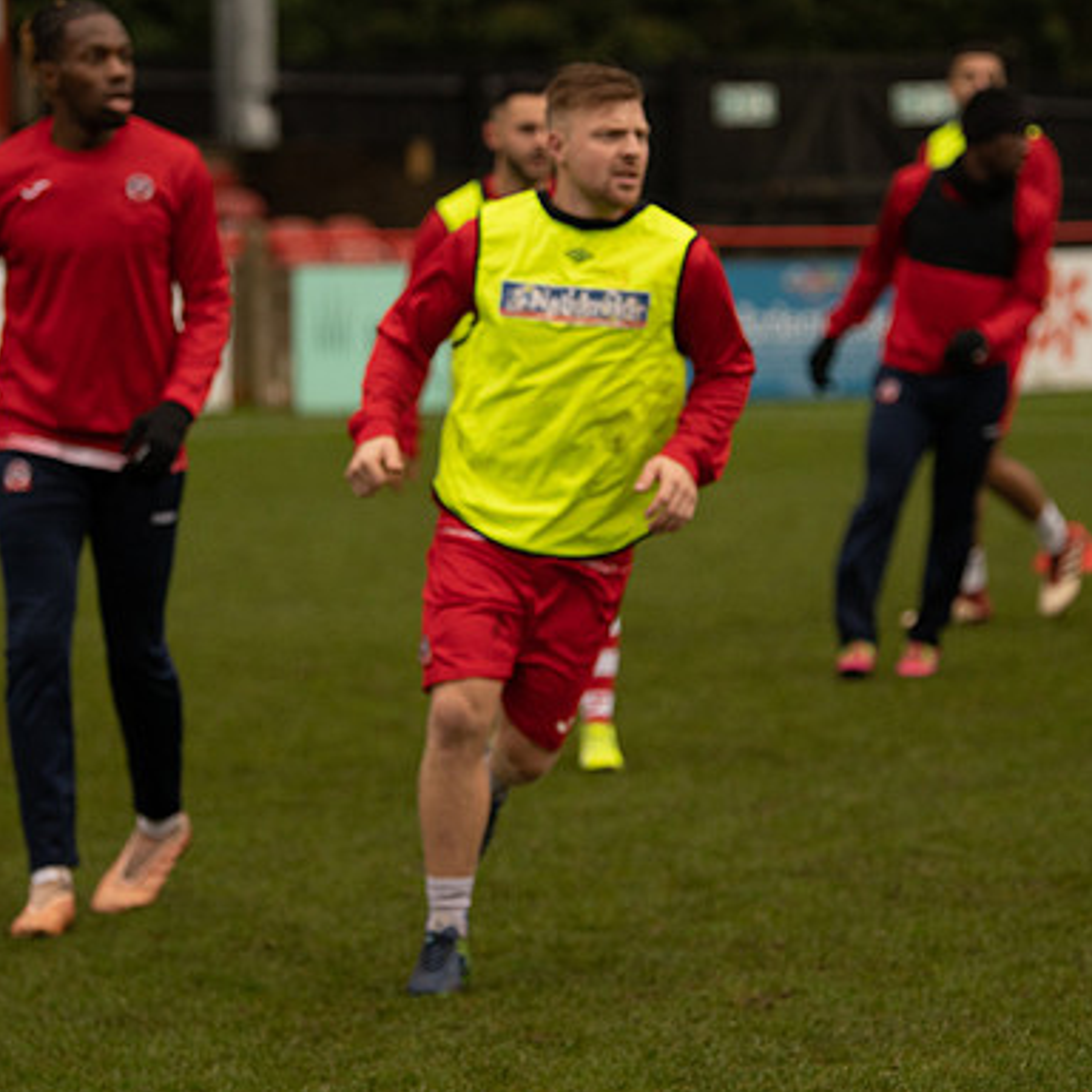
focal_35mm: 231
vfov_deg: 7.6
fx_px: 8244
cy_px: 547
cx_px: 540
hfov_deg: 7.6
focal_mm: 120
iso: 1000
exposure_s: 1/1250
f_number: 3.2
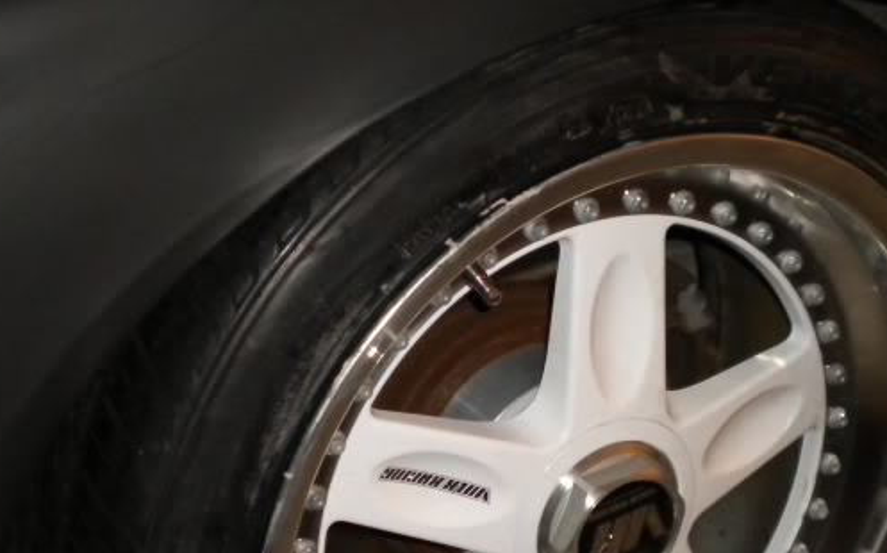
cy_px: 448
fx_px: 1691
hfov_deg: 29.4
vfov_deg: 18.4
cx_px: 430
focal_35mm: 70
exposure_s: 1/30
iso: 400
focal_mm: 7.4
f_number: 3.5
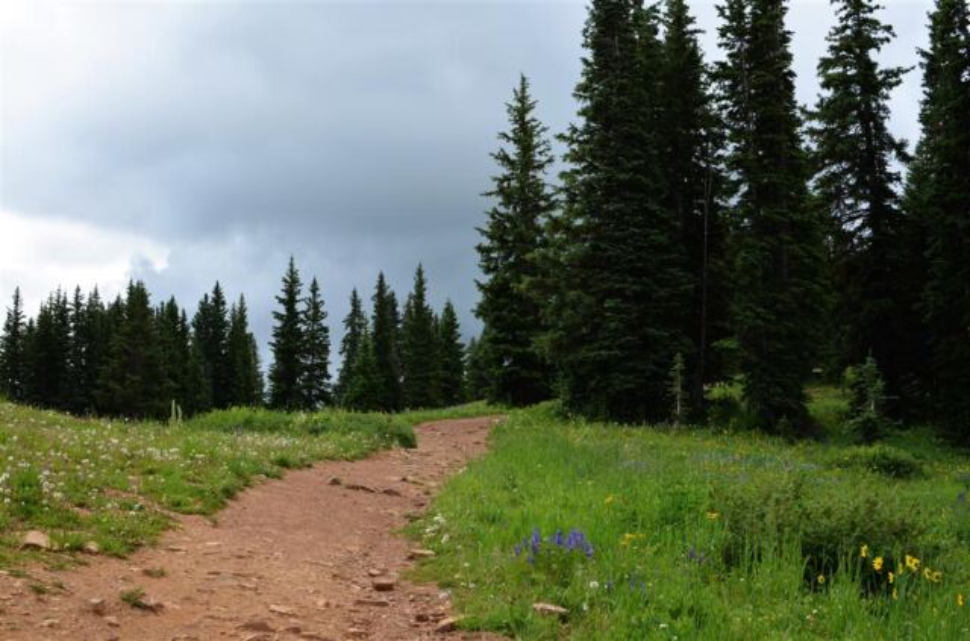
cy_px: 320
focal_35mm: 52
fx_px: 1411
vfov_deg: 25.6
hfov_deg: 37.9
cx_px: 485
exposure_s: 1/160
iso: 100
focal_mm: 35
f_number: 6.3
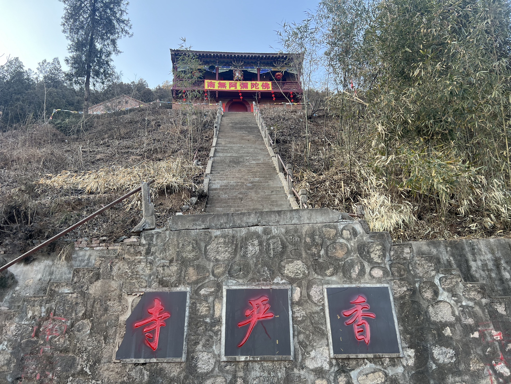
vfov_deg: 53.1
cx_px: 256
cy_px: 192
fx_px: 384
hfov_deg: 67.3
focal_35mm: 26
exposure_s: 1/300
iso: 50
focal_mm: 5.7
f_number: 1.5
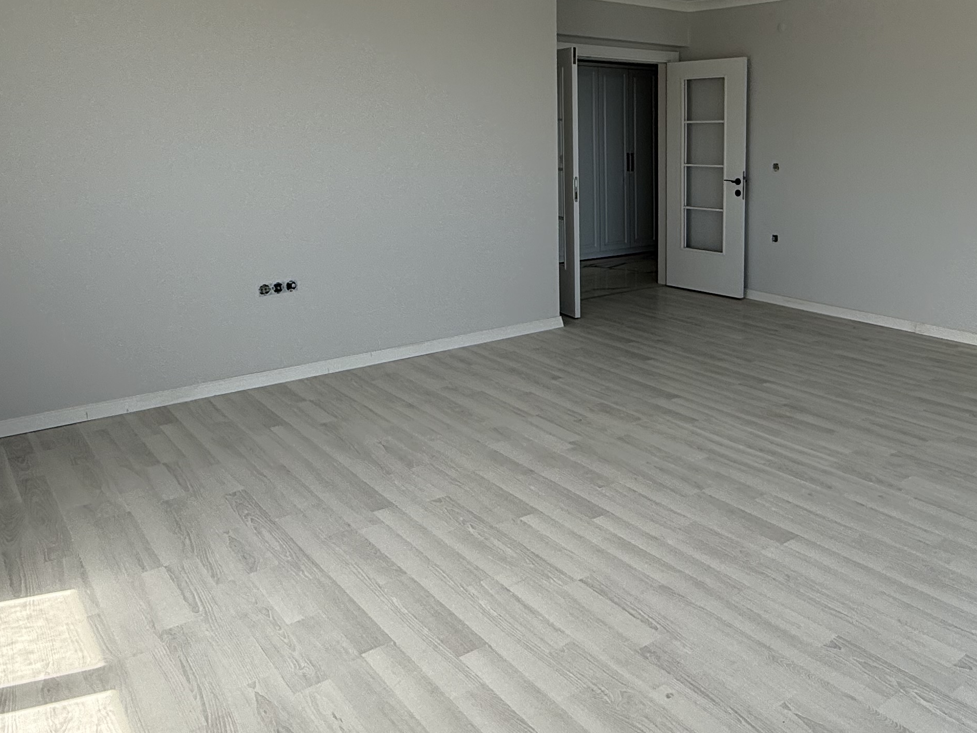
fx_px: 847
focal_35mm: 30
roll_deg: -0.7
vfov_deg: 46.1
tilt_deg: -7.6
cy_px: 247
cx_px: 676
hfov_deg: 58.2
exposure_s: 1/340
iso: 64
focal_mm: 2.22
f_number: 2.2
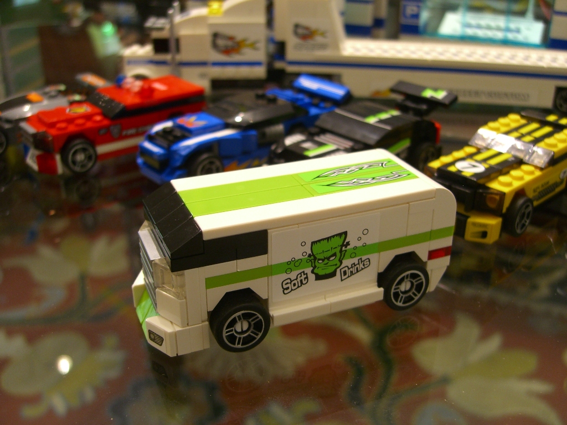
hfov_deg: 49.0
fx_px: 622
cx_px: 284
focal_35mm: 38
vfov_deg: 37.7
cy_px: 212
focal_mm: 7.9
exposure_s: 1/8
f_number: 2.8
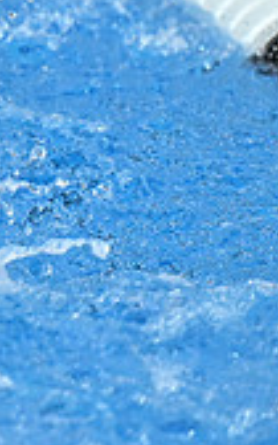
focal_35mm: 1058
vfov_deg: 2.0
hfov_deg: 1.2
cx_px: -466
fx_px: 12825
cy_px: -33
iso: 640
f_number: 2.8
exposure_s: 1/500
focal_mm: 200
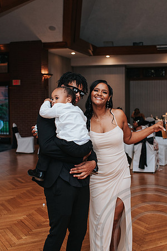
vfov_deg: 37.9
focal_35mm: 52
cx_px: 104
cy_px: 126
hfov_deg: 25.7
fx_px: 365
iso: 1000
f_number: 3.2
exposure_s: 1/200
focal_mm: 35
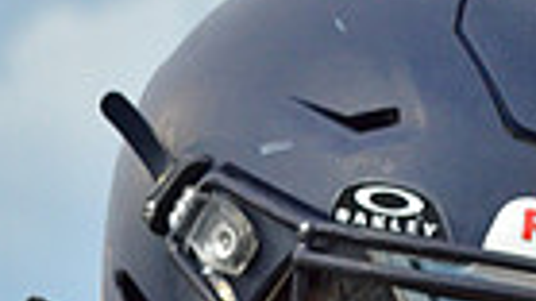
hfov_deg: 5.7
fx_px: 5383
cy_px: 969
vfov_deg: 3.1
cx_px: 174
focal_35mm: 379
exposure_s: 1/500
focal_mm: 58
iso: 1800
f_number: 4.5
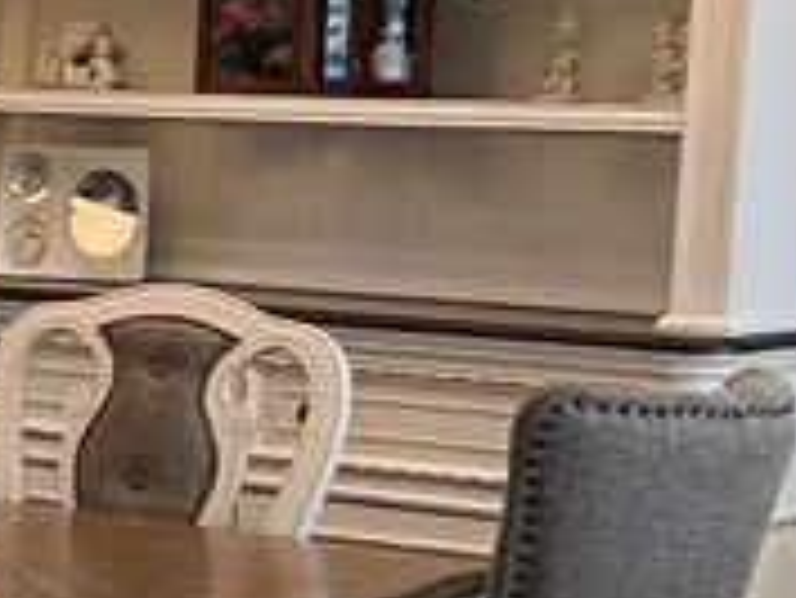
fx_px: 3452
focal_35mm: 150
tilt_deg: -5.3
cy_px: 274
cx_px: -1291
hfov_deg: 10.7
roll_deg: -0.7
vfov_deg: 9.9
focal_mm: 5.7
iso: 125
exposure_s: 1/60
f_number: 1.5
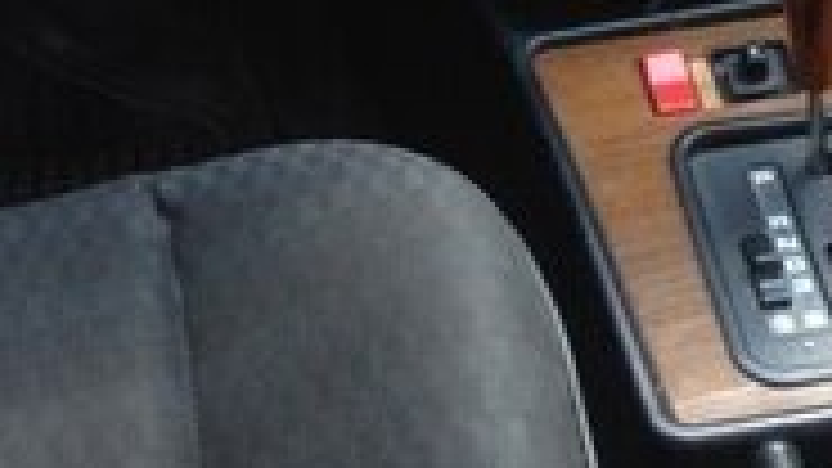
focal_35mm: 128
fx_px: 2823
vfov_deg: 8.7
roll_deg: -2.3
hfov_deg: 16.6
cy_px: -623
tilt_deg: -22.4
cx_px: 684
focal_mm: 4.12
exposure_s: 1/40
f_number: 2.4
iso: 50
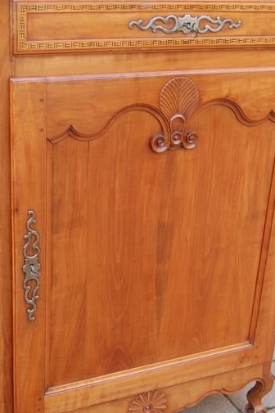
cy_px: 200
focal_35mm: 59
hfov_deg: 22.9
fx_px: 677
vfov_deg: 34.0
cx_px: 111
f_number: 4
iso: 400
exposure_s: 1/60
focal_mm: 22
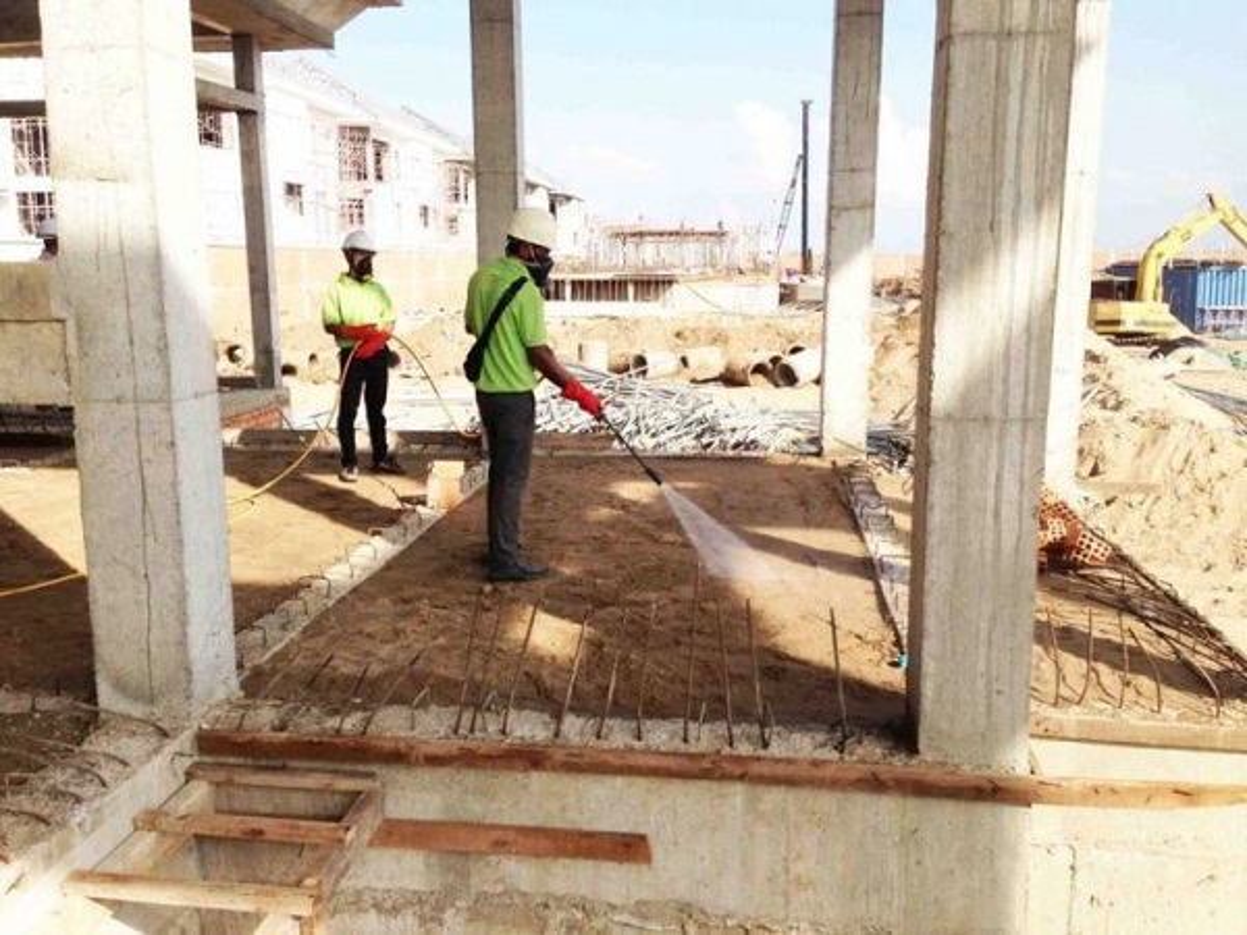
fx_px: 1189
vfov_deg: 42.9
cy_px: 468
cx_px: 624
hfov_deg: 55.4
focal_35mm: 33
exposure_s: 1/1106
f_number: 2.4
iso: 50
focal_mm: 4.13
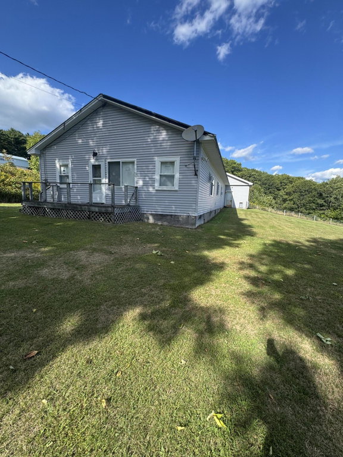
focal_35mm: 14
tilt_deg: -7.1
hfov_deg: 85.7
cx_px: 172
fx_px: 185
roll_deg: -0.8
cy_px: 228
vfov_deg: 102.1
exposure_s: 1/596
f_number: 2.2
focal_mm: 2.22
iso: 40
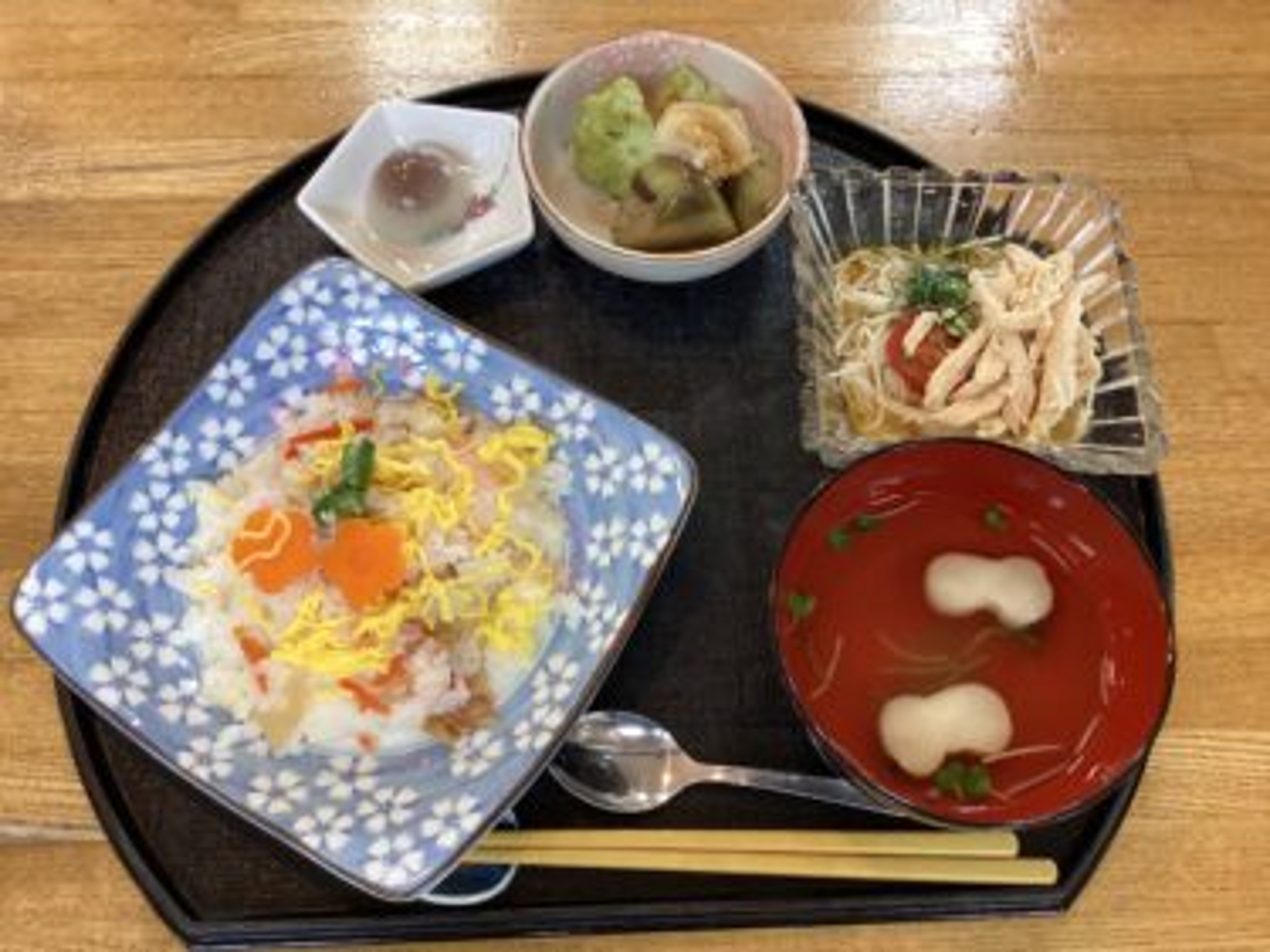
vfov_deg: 45.4
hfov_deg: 58.4
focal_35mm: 31
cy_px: 476
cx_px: 635
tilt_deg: -66.1
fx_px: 1137
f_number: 2.4
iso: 200
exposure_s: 1/60
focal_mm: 3.3
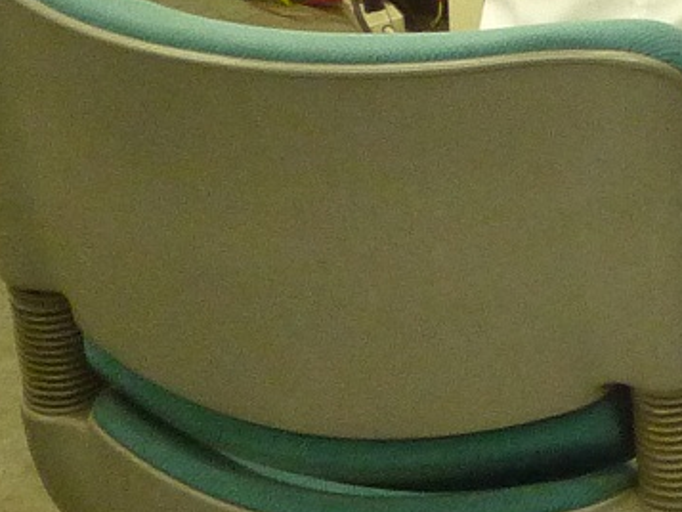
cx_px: 1534
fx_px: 3311
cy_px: -361
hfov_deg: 10.4
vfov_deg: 8.5
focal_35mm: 168
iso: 320
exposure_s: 1/30
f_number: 3.4
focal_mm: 5.3
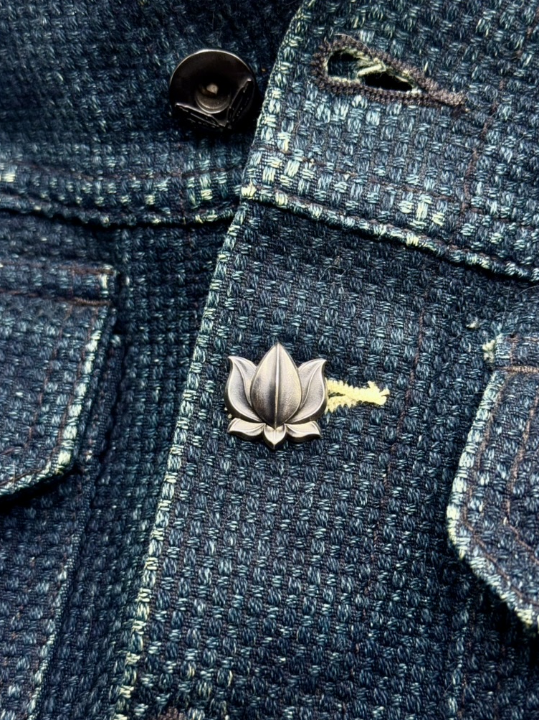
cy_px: 363
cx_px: 270
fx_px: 1018
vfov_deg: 38.9
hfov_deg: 29.7
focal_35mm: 49
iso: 100
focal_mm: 6.76
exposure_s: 1/60
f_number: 1.78
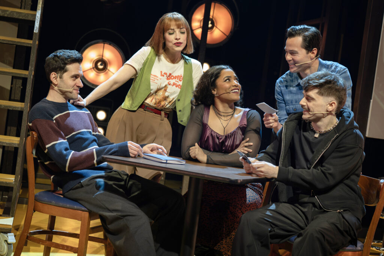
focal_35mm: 78
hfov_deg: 26.0
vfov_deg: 17.5
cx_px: 192
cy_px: 128
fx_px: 832
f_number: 4.5
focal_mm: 78
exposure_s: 1/200
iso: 2500
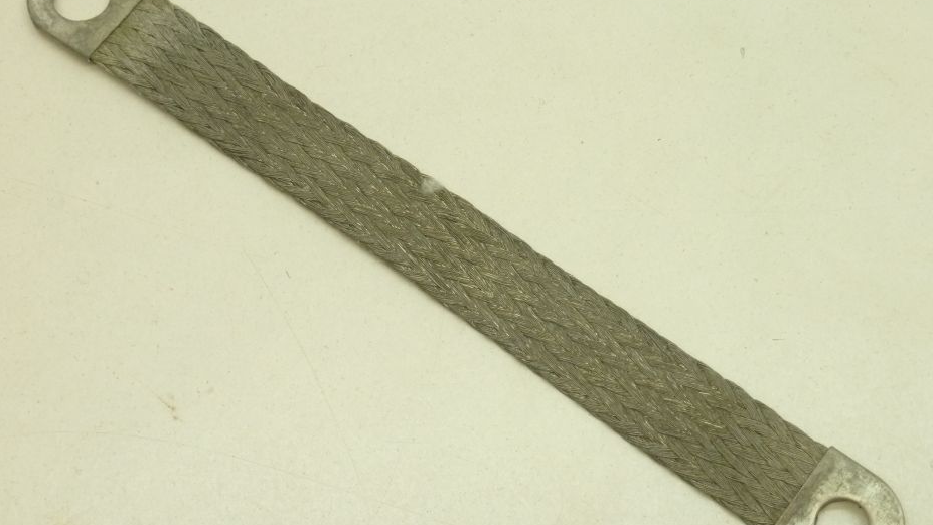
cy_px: 273
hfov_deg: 23.4
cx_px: 469
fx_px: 2252
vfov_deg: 13.3
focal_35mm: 91
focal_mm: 13.7
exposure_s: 1/40
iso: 320
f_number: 4.2
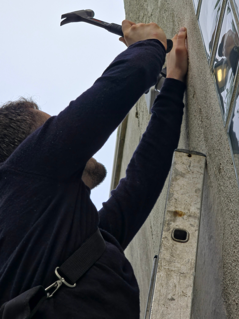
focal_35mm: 92
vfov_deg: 21.3
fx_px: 847
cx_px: 131
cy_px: 115
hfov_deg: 16.1
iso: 50
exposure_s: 1/545
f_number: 2.4
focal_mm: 7.9
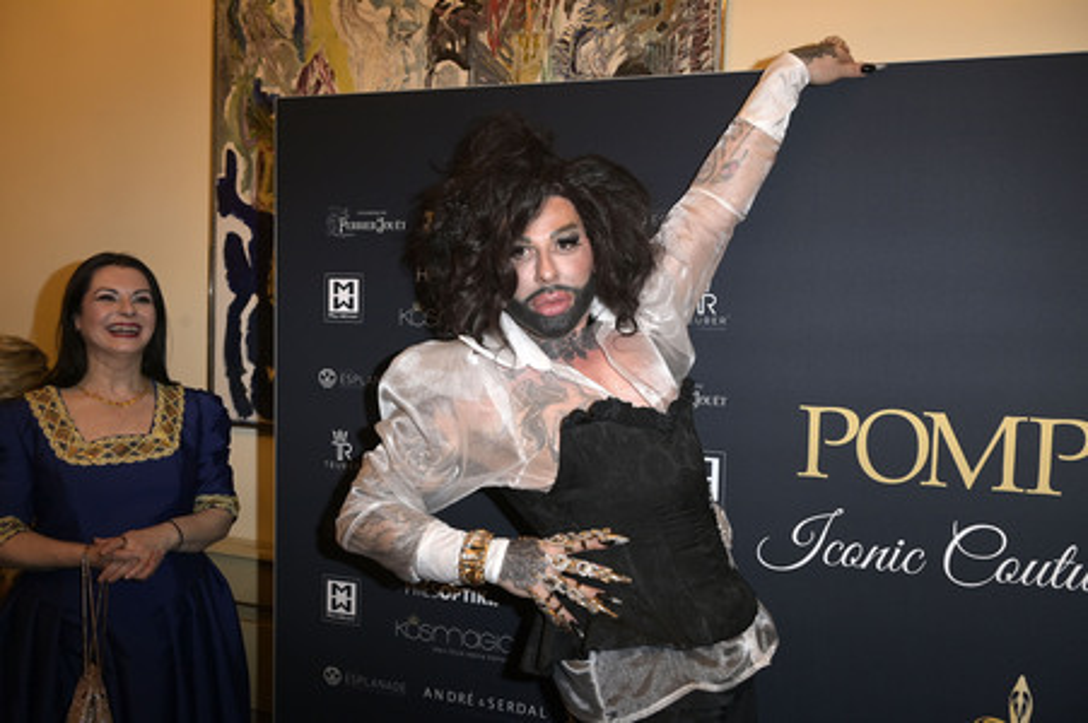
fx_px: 936
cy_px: 362
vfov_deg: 42.3
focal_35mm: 31
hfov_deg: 60.3
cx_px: 544
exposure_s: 1/160
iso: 800
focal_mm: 31
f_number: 4.5
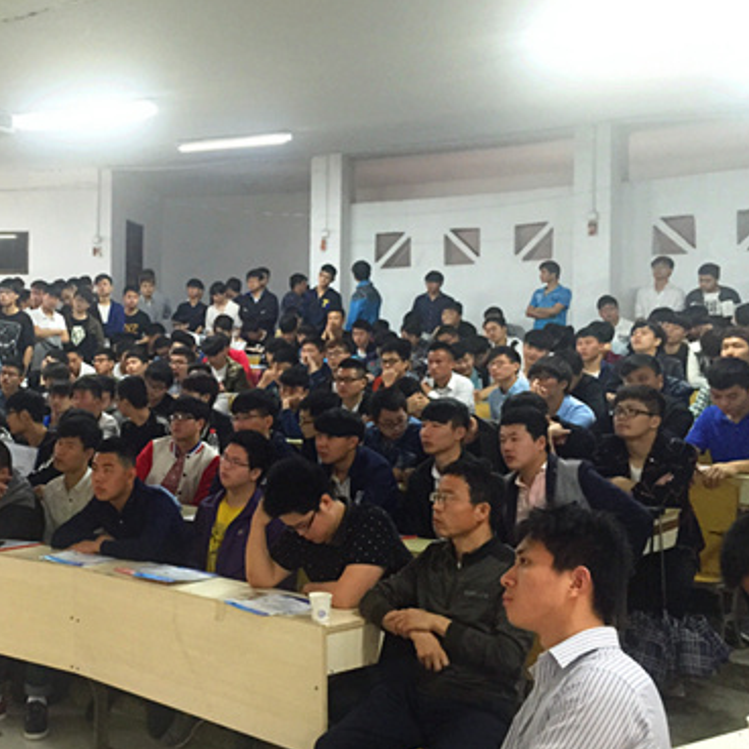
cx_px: 184
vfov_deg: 39.2
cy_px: 368
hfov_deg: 38.1
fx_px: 1053
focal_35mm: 43
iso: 250
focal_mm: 4.15
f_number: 2.2
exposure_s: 1/20
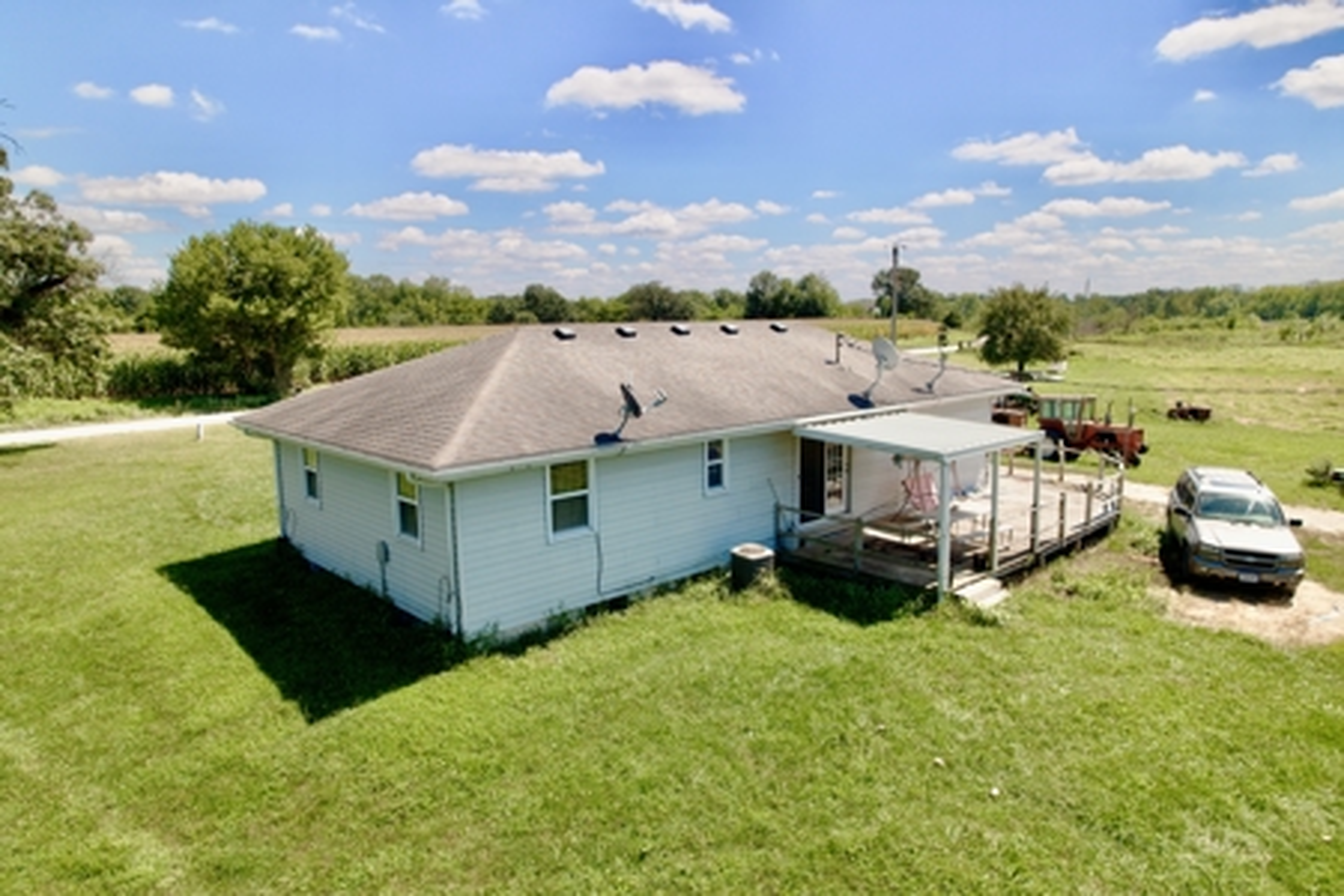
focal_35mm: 22
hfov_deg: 78.6
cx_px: 672
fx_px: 821
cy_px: 448
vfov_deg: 57.2
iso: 100
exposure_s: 1/100
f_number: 2.8
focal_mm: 8.38
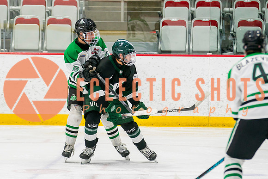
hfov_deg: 7.5
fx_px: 2033
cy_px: 86
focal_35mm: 273
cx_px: 116
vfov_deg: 5.0
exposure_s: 1/640
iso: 1000
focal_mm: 155
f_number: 3.2
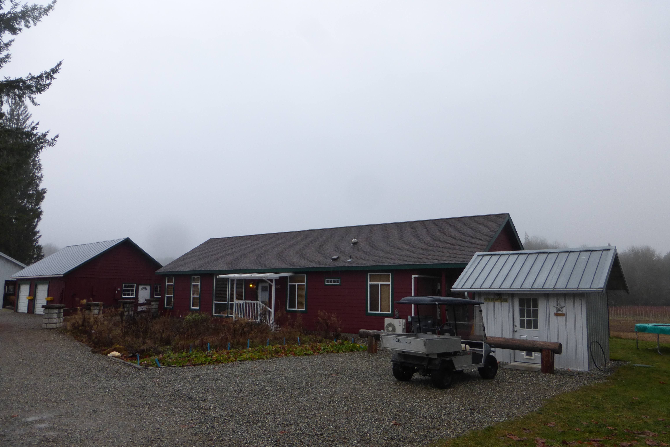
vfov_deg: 51.3
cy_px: 235
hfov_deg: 71.5
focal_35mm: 25
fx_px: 465
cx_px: 335
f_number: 3.3
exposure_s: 1/160
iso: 100
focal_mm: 4.3
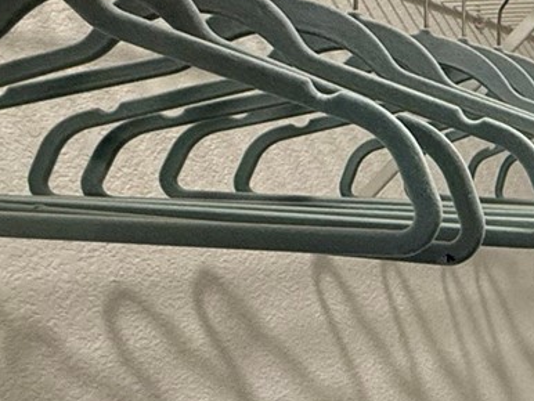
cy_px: 277
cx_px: 885
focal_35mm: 58
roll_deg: -0.9
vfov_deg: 25.1
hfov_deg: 23.3
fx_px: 895
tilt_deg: -5.4
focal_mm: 2.22
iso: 250
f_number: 2.2
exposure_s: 1/120
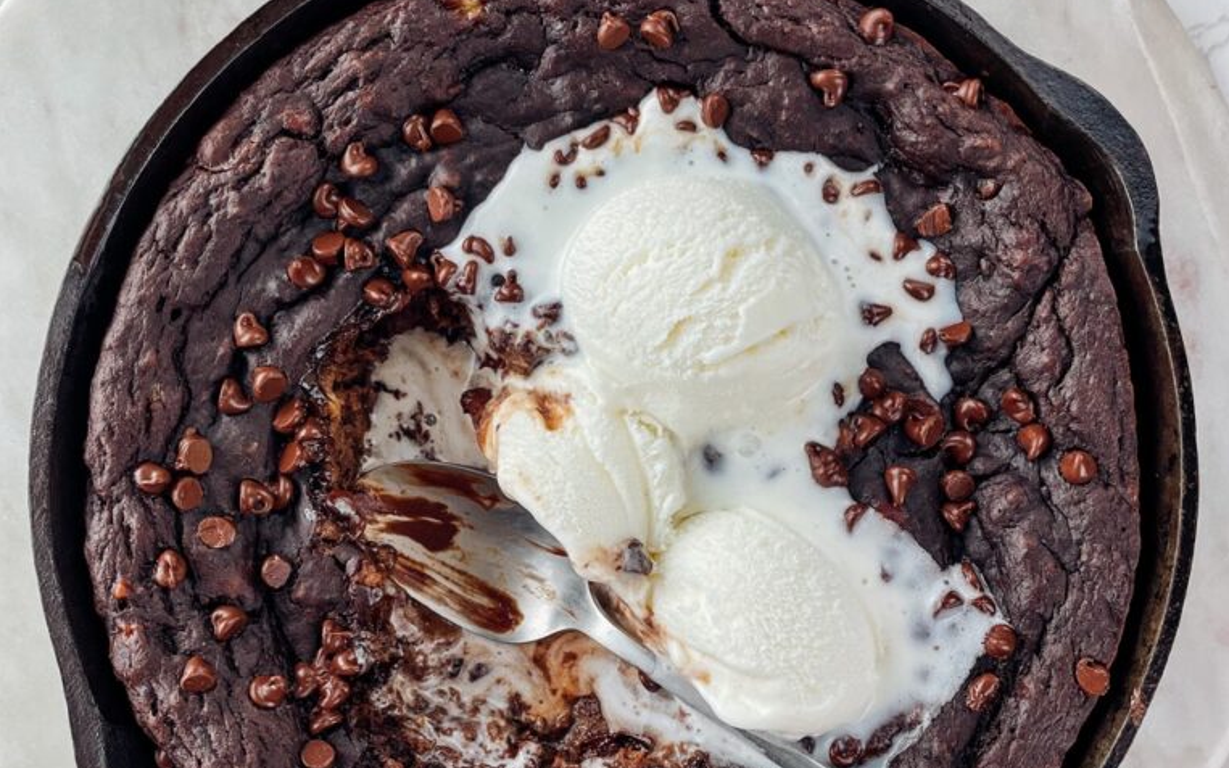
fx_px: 1239
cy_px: 496
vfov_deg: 34.2
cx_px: 615
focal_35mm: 37
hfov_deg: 52.7
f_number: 1.6
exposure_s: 1/400
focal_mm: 4.2
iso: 50
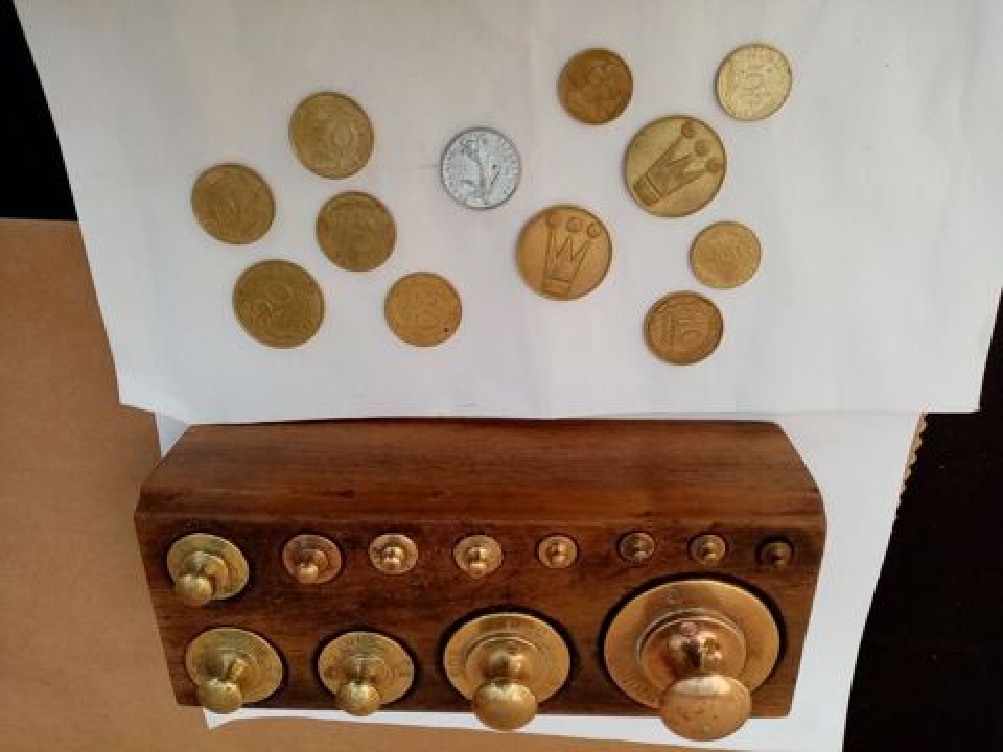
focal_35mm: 26
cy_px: 376
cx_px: 502
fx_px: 753
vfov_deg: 53.1
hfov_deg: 67.3
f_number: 1.8
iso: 100
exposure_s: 1/201
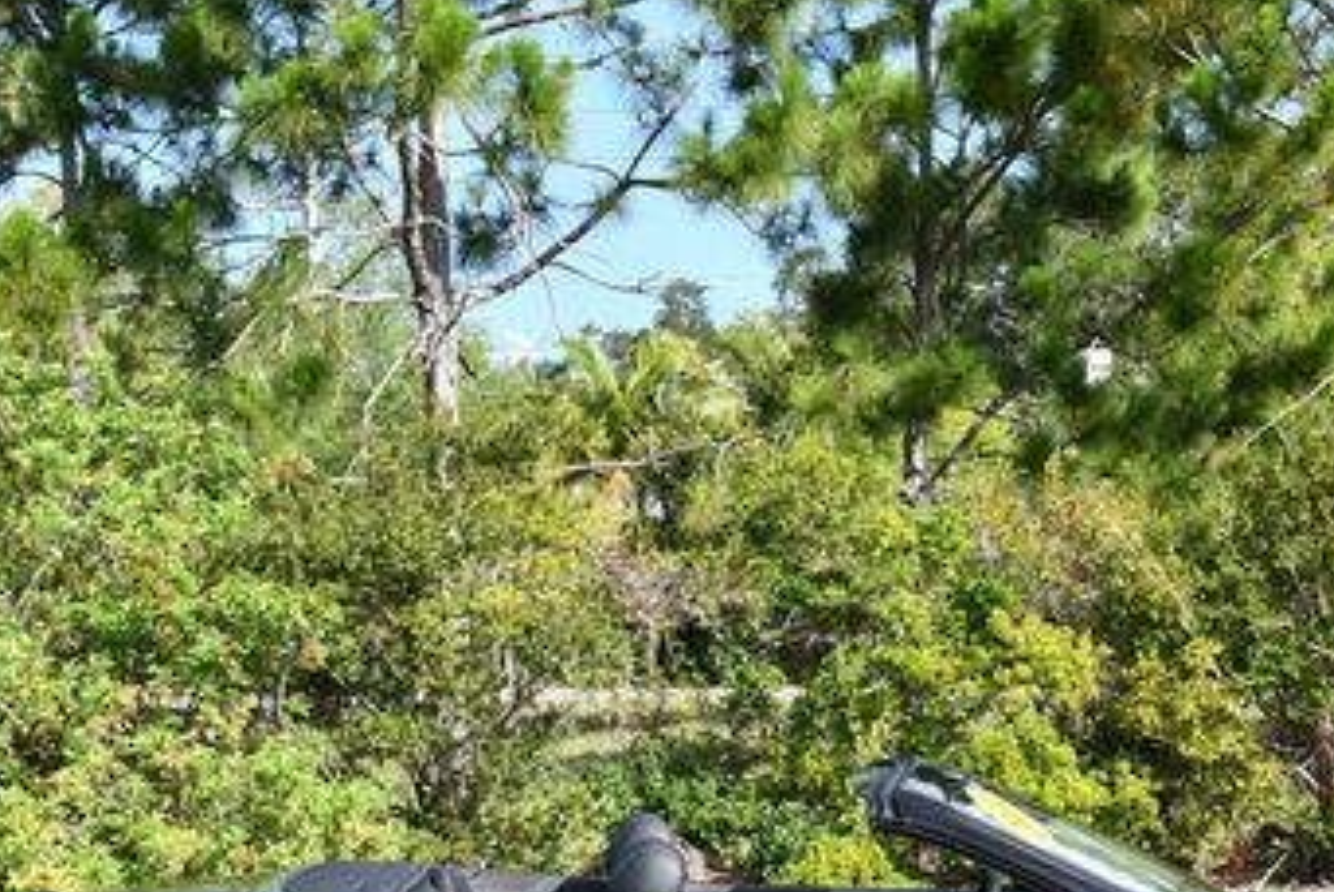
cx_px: 896
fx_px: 3894
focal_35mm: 105
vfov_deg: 13.0
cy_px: 786
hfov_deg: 19.4
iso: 180
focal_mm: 28
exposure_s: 1/250
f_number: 8
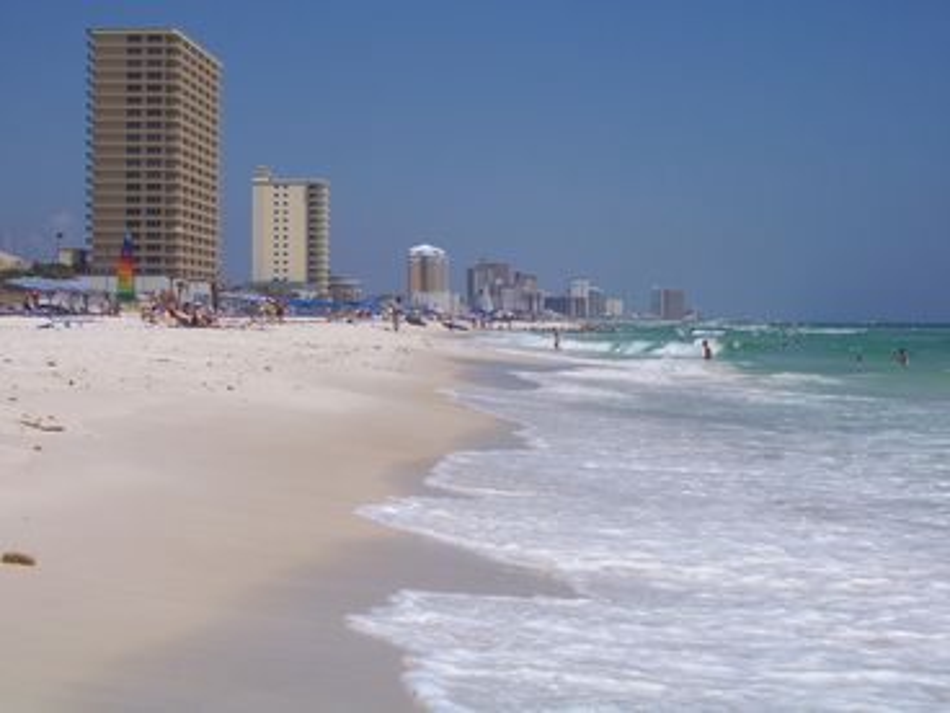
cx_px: 475
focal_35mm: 86
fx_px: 2360
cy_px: 356
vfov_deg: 17.2
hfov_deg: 22.8
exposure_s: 1/750
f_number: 6.7
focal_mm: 14.7
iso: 80
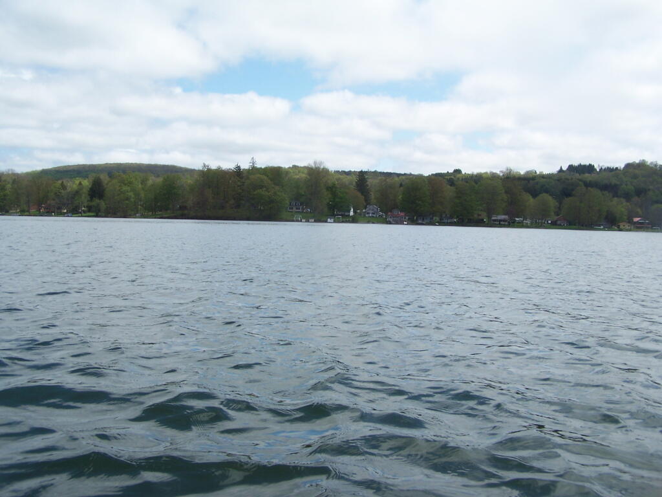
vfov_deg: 37.7
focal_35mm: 38
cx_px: 331
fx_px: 727
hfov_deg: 49.0
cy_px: 248
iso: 80
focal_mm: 6.3
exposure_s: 1/800
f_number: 4
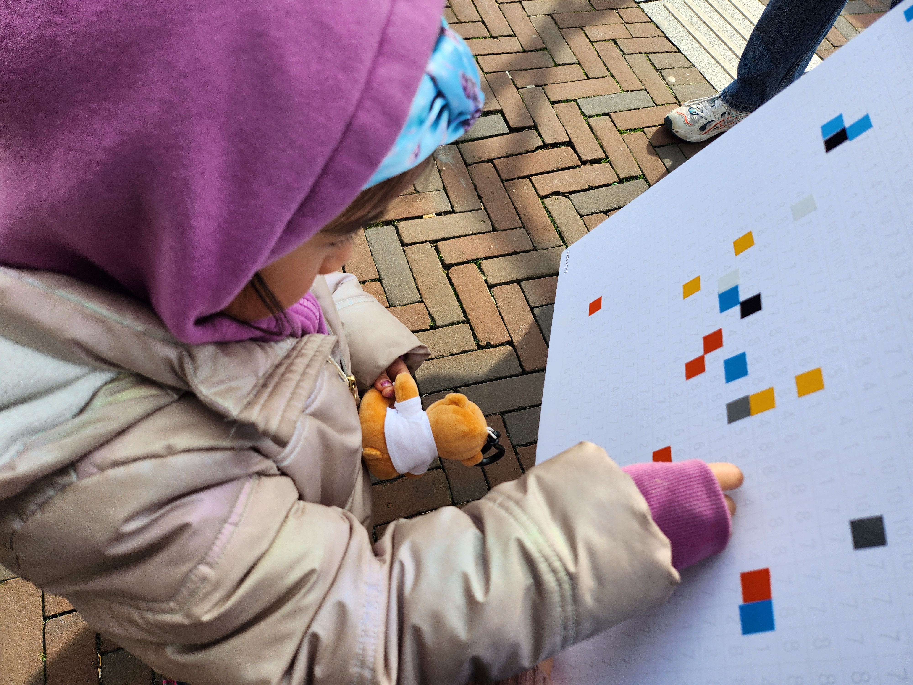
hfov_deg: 71.6
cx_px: 456
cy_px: 342
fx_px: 633
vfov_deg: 56.8
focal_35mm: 24
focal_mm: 5
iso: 50
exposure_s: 1/1293
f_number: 1.8
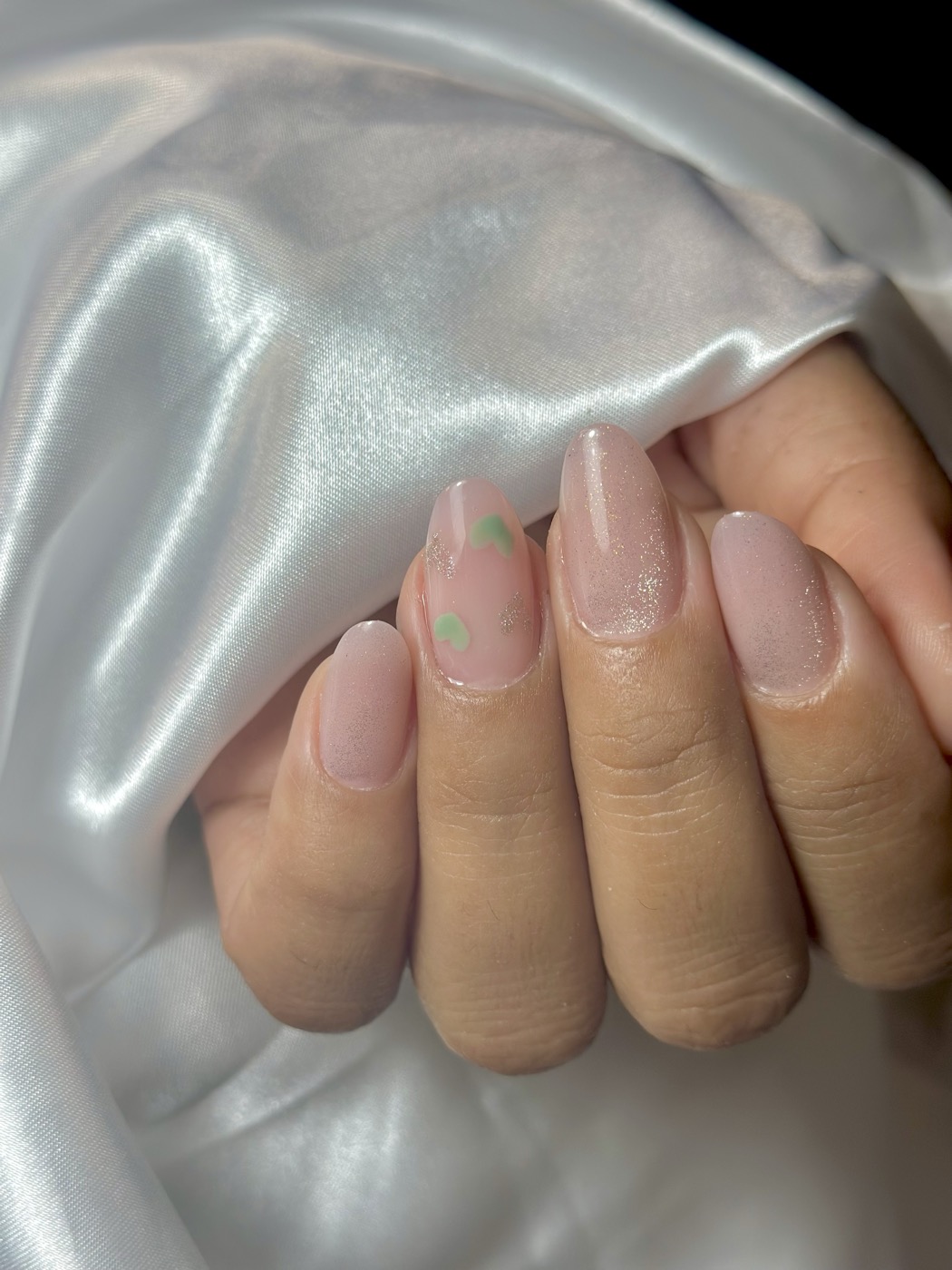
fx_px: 1760
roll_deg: -21.5
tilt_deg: -39.9
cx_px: 476
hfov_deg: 30.3
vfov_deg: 39.7
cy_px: 635
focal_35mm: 48
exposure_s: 1/642
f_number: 1.78
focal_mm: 6.86
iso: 80
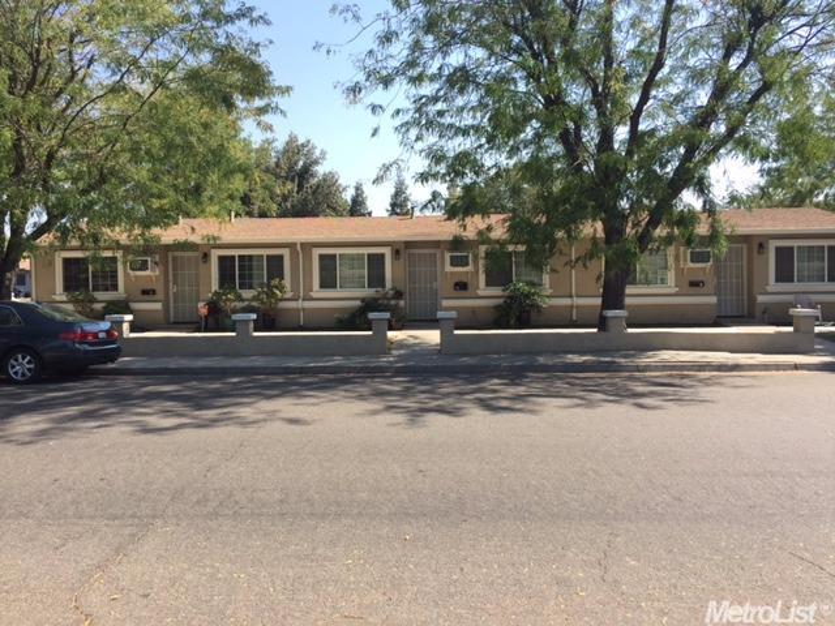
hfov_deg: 61.7
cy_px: 313
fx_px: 700
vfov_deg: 48.2
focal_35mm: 29
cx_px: 418
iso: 32
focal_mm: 4.15
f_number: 2.2
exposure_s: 1/824
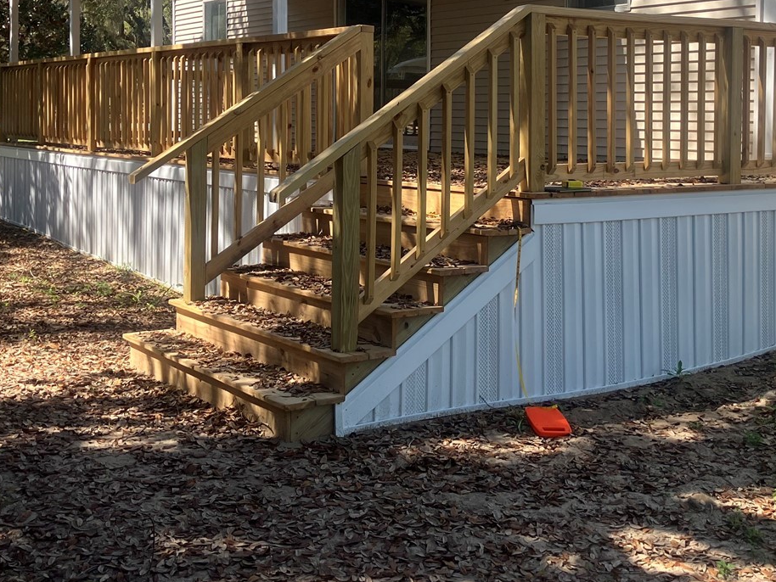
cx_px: 467
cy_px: 150
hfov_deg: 38.7
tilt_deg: -2.0
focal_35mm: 49
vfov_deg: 29.3
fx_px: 1099
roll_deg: -0.9
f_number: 1.8
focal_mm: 3.99
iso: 32
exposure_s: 1/883
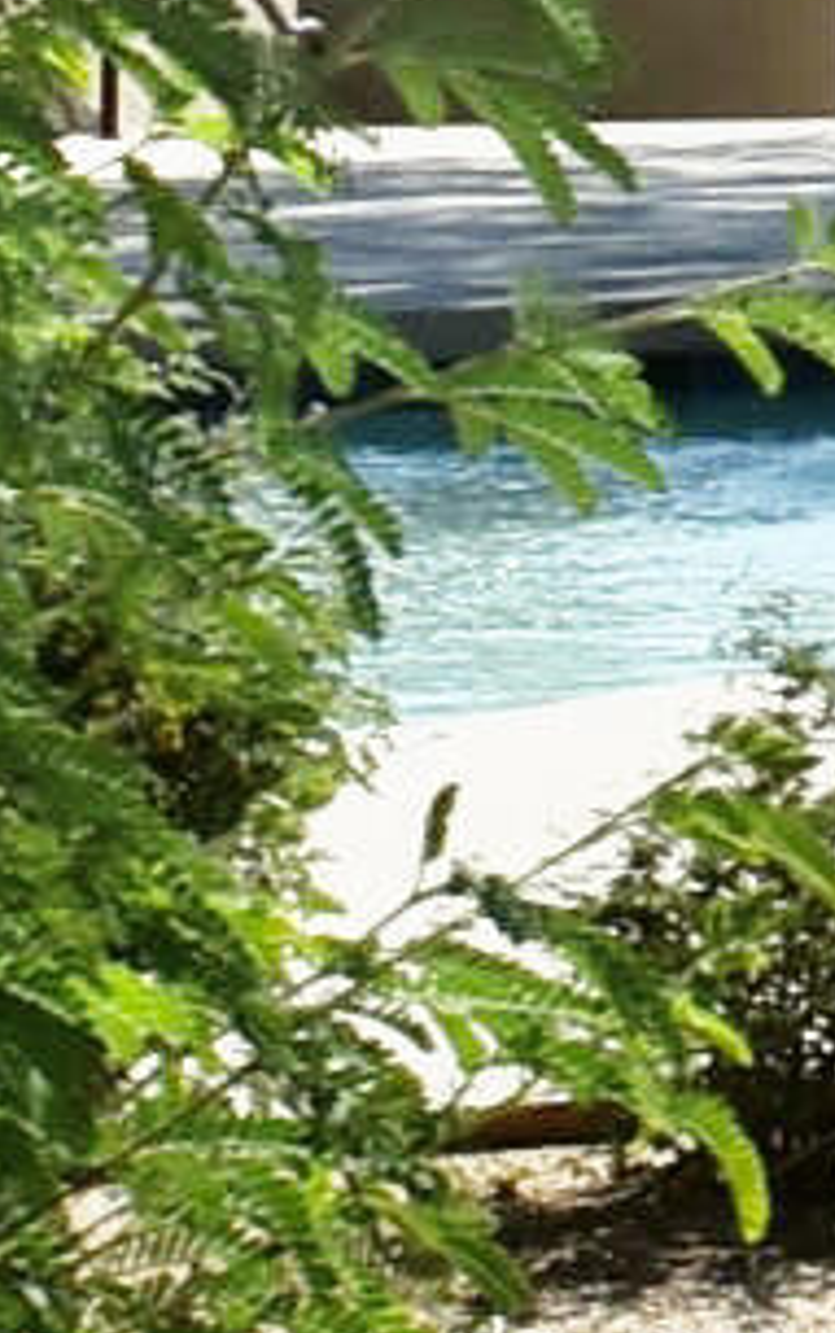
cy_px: -839
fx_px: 10908
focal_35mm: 300
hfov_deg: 3.6
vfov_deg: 6.9
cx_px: 5648
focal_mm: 20
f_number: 13
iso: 100
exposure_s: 1/200
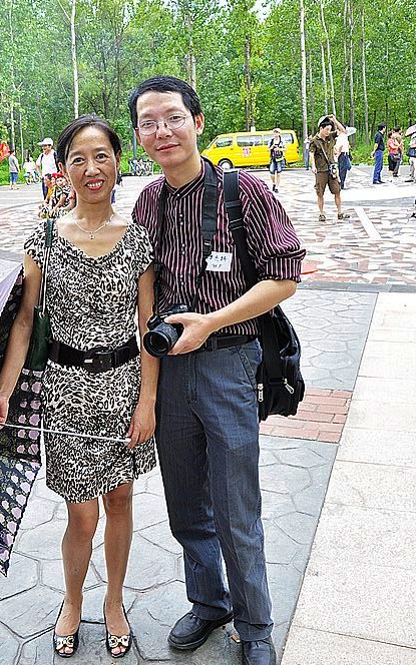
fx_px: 700
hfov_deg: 32.9
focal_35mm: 39
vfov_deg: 50.8
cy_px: 303
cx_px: 152
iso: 400
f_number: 11
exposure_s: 1/50
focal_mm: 21
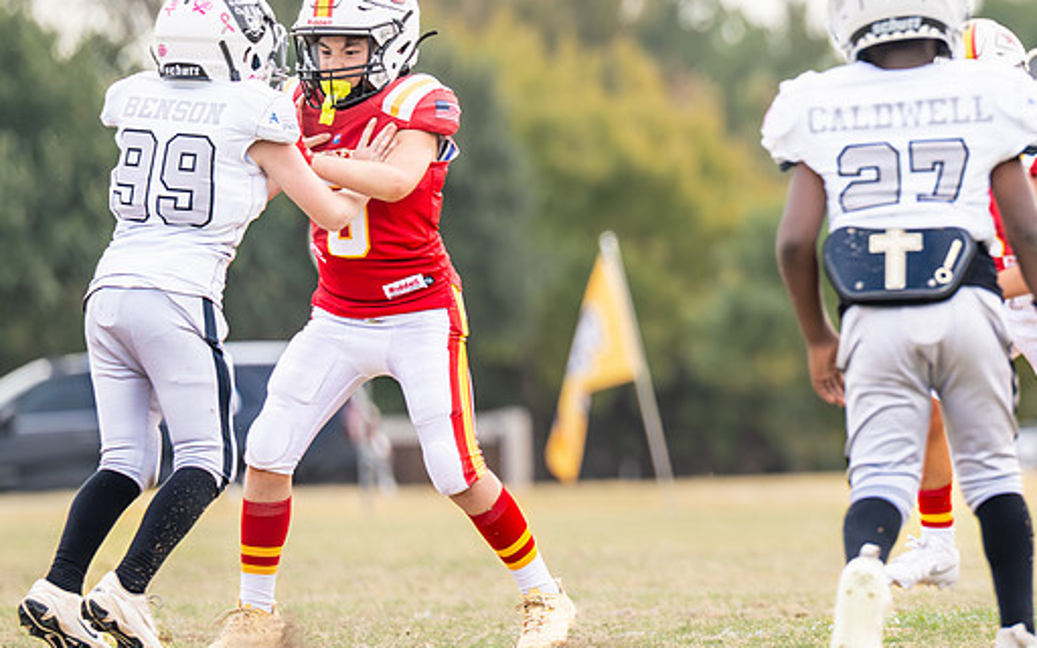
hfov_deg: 4.0
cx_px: 1212
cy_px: 221
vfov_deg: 2.5
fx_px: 14922
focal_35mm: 528
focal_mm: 200
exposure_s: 1/1250
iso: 160
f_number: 2.8
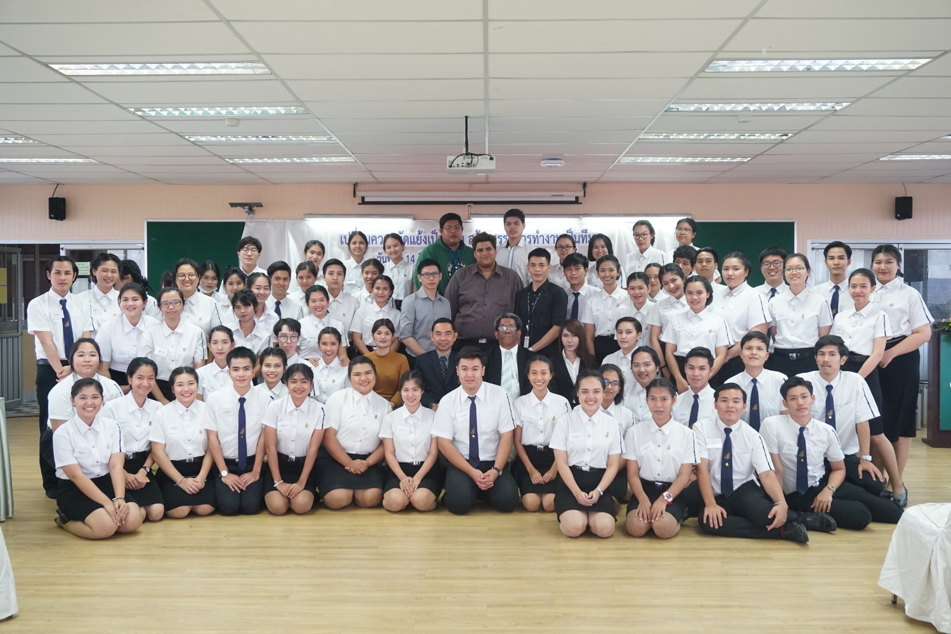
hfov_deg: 51.3
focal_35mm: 38
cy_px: 317
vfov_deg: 35.5
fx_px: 991
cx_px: 476
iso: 1250
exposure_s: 1/60
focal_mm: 25
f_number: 5.6
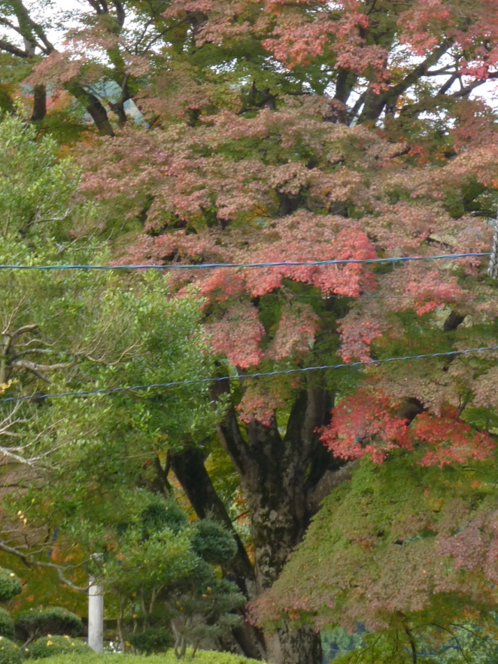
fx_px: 3547
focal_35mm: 185
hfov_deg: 8.0
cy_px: 263
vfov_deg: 10.7
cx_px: 323
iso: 160
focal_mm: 18.2
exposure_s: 1/80
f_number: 5.3
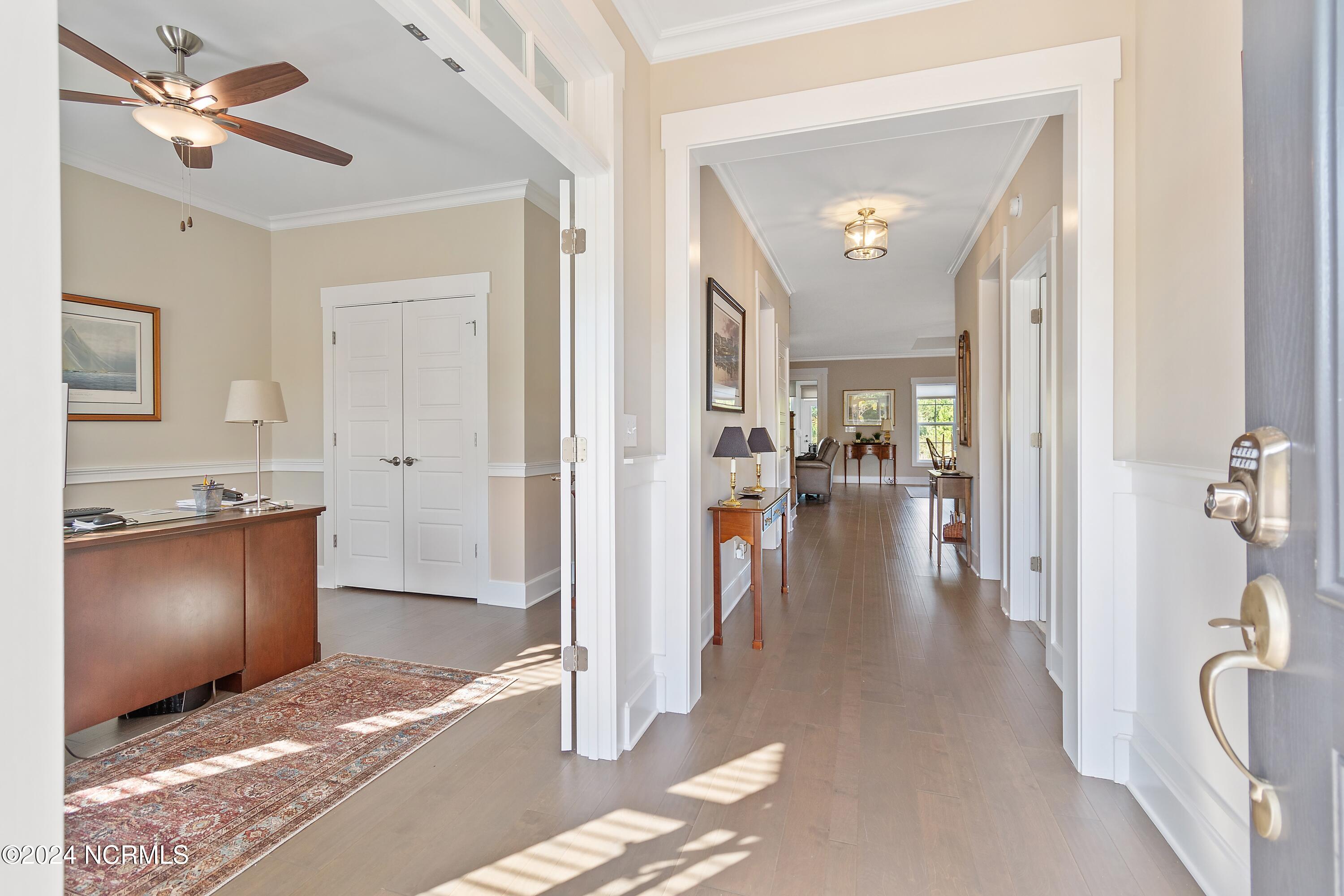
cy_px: 448
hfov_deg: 100.4
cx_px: 672
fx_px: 560
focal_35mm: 15
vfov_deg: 77.3
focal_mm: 10
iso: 100
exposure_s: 1/25
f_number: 4.5
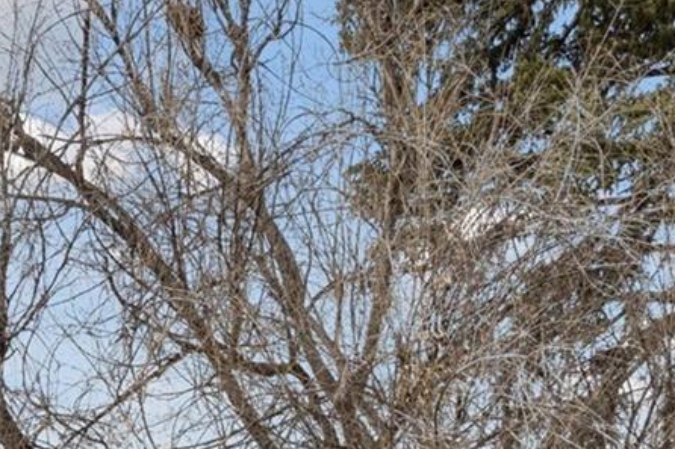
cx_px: 334
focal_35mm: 61
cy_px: 679
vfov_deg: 19.3
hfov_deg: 32.9
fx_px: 1143
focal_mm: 17
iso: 400
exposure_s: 1/640
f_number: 9
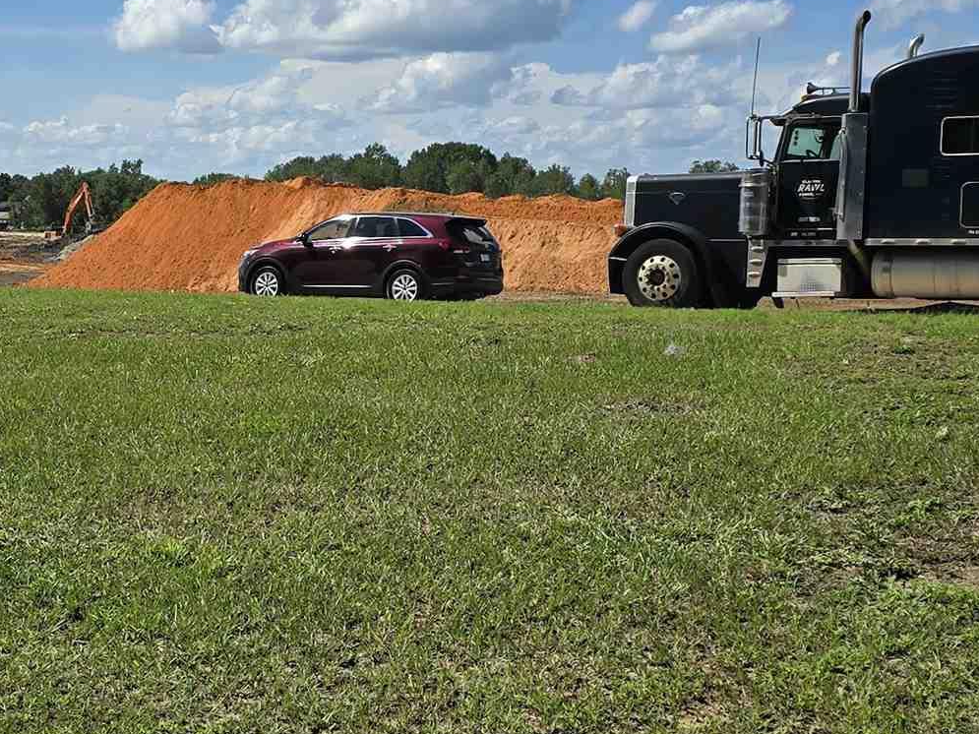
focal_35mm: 71
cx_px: 265
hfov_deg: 27.1
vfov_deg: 20.7
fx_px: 2008
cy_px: 331
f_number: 1.7
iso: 12
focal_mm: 6.3
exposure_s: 1/1493
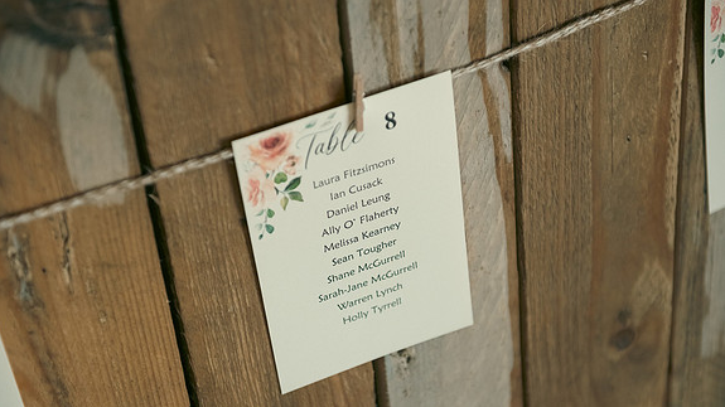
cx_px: 362
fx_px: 1422
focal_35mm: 74
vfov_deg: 16.3
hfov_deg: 28.6
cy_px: 243
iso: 640
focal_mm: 70
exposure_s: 1/1000
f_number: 3.5
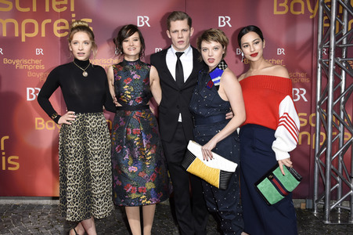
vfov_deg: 38.3
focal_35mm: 34
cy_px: 118
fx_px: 338
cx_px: 176
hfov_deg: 55.1
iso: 320
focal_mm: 23
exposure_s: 1/160
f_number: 6.3
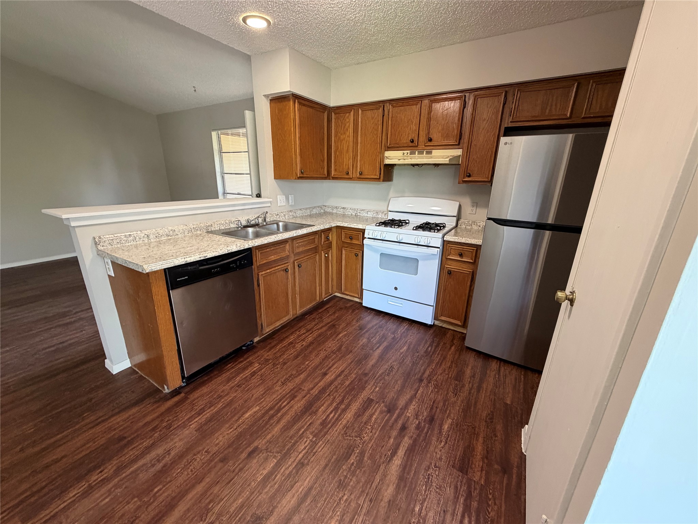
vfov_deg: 85.7
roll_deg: -1.2
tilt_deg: -17.1
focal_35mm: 14
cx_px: 349
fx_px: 282
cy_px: 262
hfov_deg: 102.1
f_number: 2.2
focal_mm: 2.22
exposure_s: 1/60
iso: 320
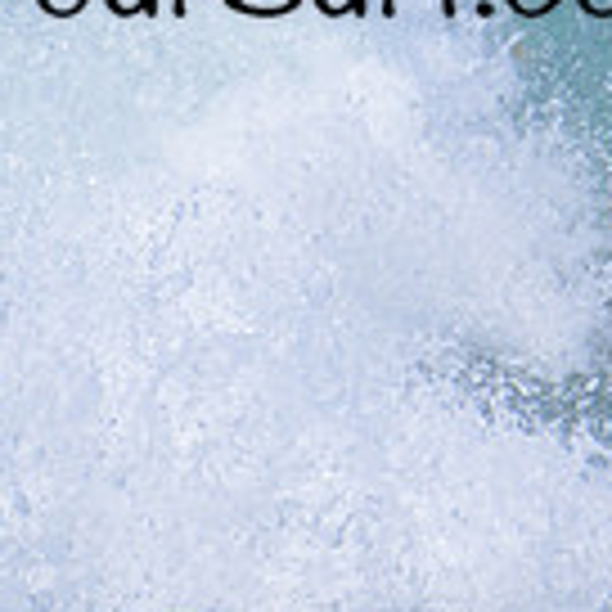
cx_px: 638
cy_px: -239
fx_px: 78869
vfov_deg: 0.4
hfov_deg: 0.4
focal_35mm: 3943
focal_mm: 800
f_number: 11
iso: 640
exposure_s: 1/2000
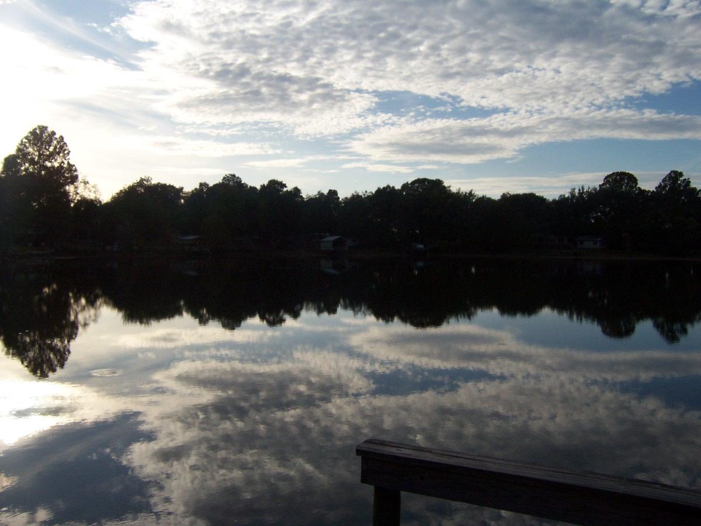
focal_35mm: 33
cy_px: 263
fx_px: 668
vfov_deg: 42.9
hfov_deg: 55.4
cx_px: 350
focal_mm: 5.5
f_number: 5.6
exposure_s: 1/750
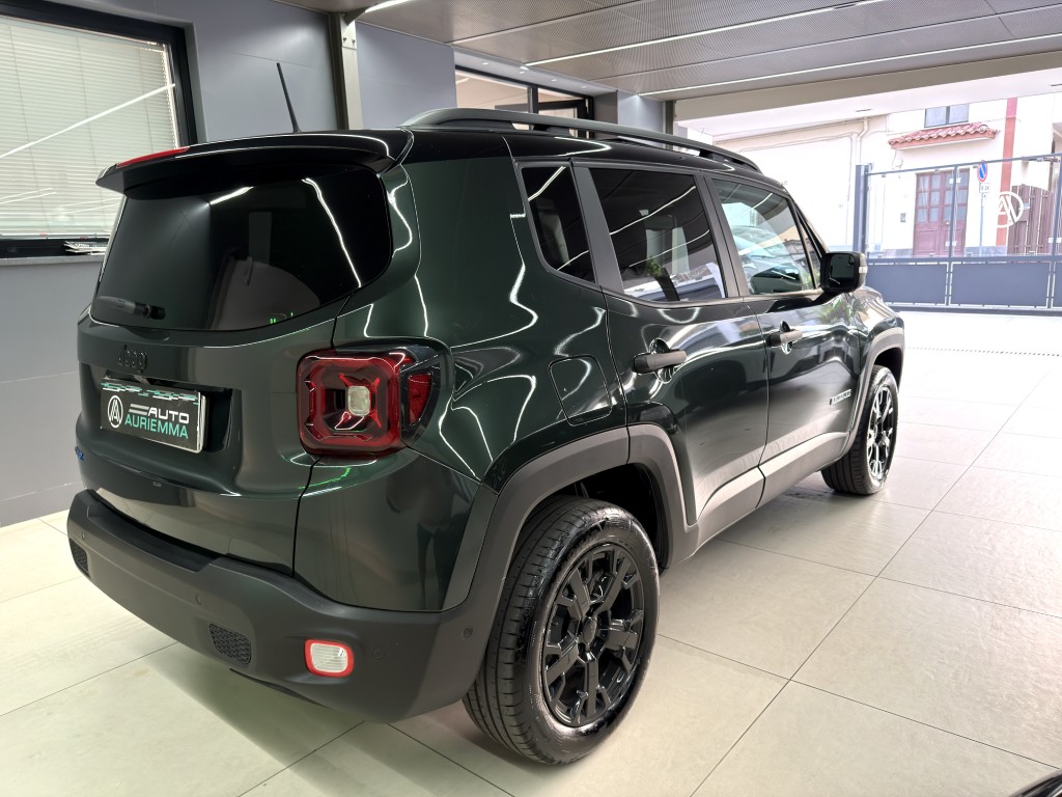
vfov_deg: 56.8
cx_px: 531
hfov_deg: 71.6
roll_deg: +2.3
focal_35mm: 24
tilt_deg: -11.6
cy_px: 398
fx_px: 736
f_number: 1.78
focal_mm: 6.76
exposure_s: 1/50
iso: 200
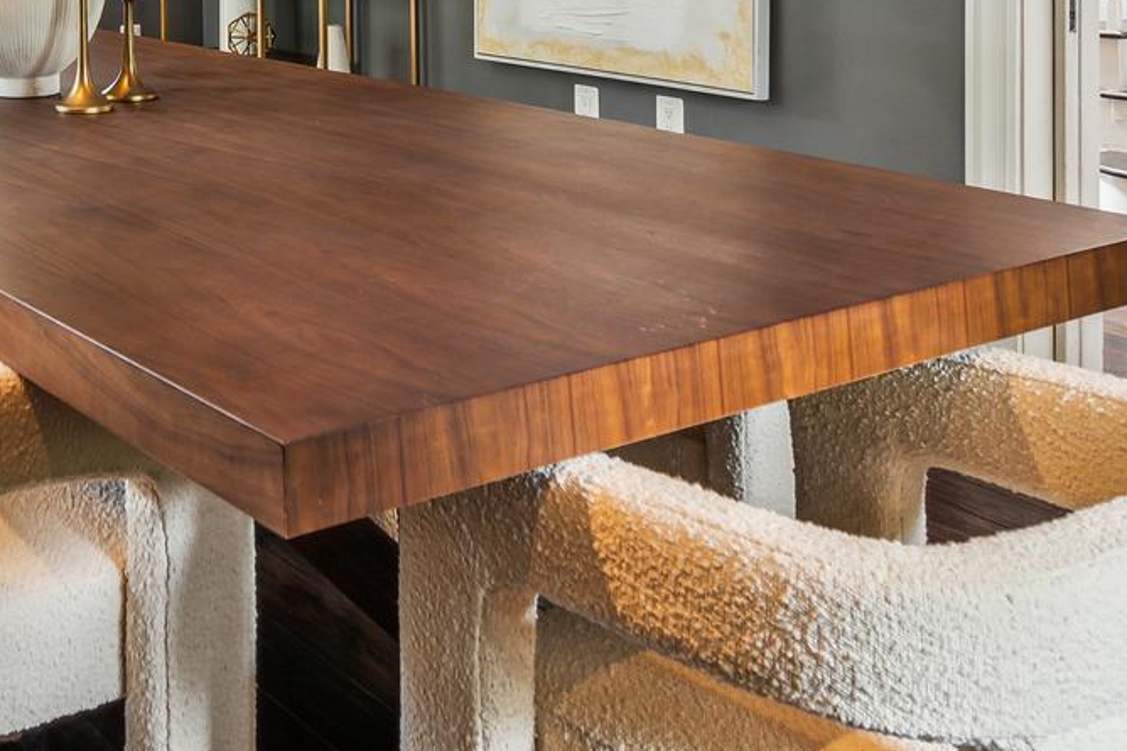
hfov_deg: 39.2
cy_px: -181
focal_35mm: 46
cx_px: 76
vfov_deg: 25.7
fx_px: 1440
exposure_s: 1.3
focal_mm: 10
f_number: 10
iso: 200
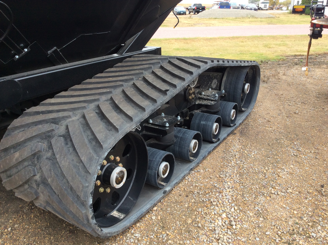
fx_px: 303
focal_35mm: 32
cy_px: 122
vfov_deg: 44.1
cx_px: 164
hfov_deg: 56.9
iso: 32
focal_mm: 3.3
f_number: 2.4
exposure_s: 1/132
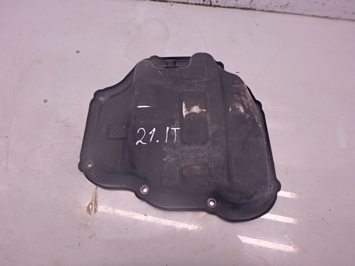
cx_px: 178
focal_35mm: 21
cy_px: 133
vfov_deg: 63.4
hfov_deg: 79.0
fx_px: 215
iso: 160
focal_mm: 3.7
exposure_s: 1/60
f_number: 3.5
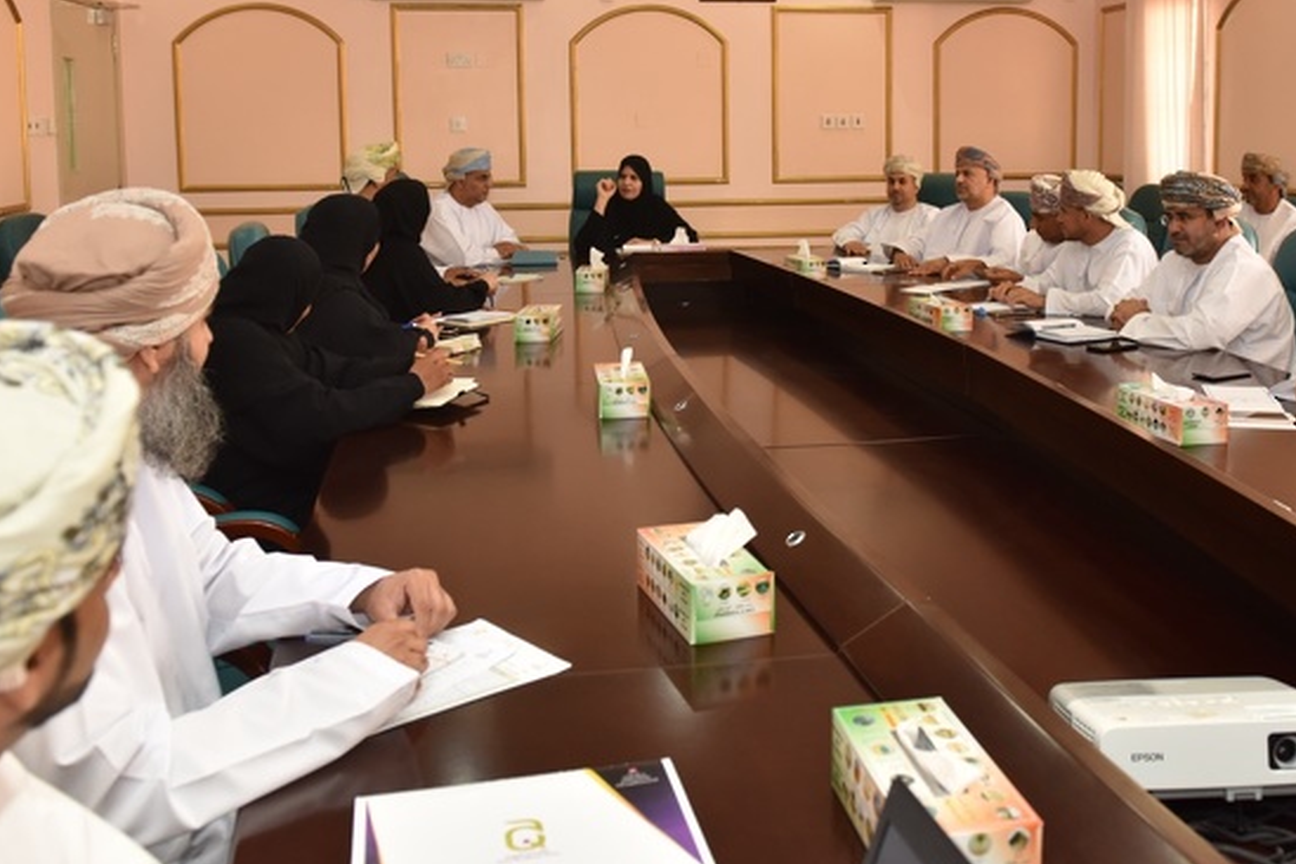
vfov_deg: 37.2
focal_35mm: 35
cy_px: 248
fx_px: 1260
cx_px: 734
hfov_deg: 54.3
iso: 1000
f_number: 4.5
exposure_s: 1/100
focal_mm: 24
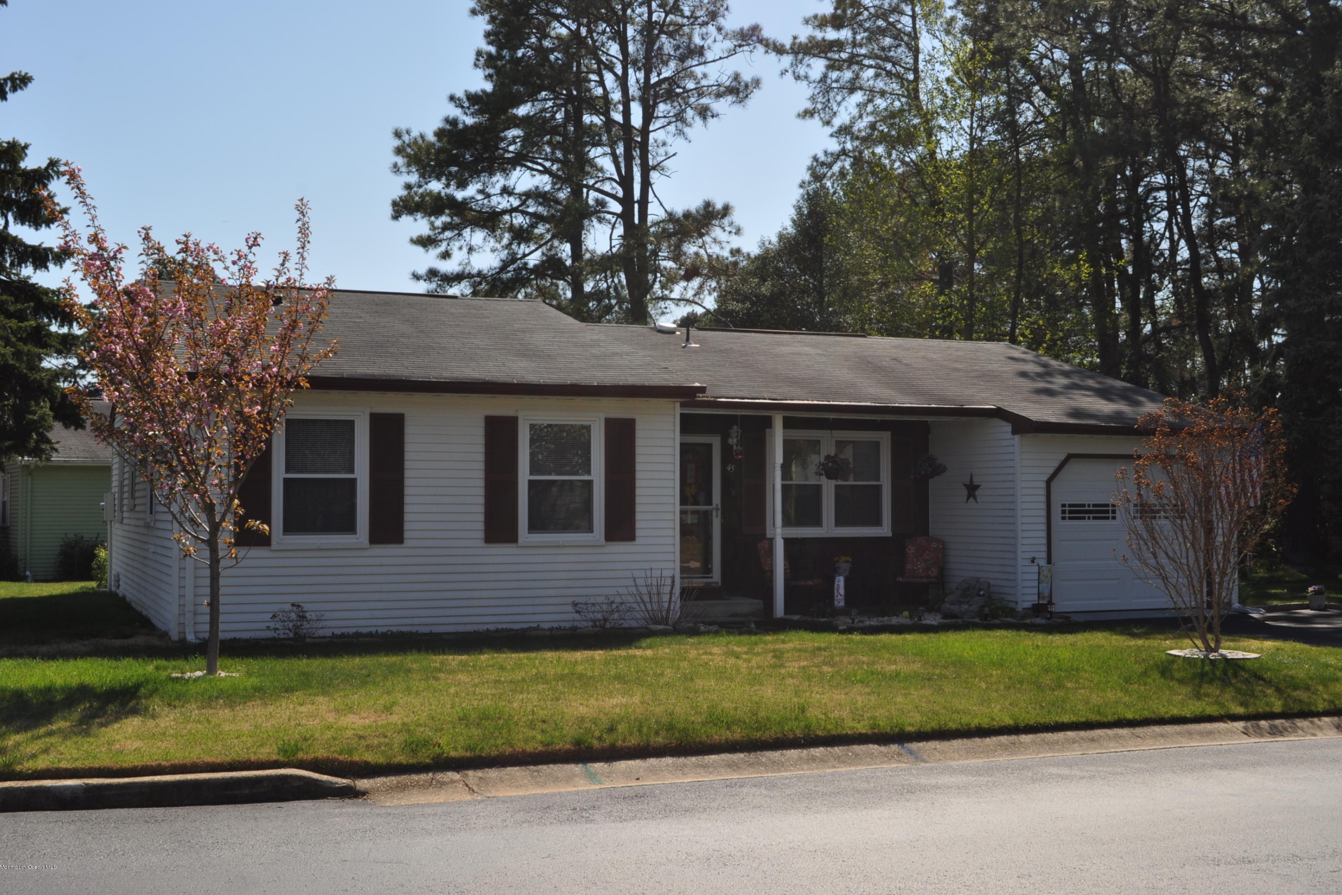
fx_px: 1491
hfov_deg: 48.5
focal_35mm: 40
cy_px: 438
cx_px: 668
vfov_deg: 33.4
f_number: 14
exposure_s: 1/200
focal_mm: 26
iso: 200
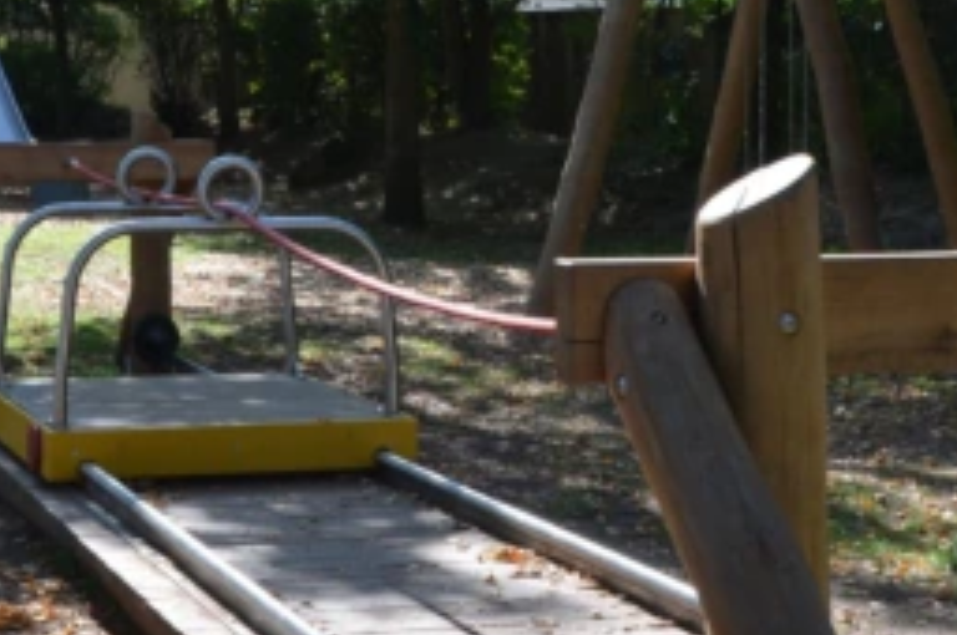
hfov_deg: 22.6
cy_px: -13
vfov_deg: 14.9
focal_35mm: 90
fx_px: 2389
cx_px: 355
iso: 100
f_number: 5.6
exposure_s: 1/90
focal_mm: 20
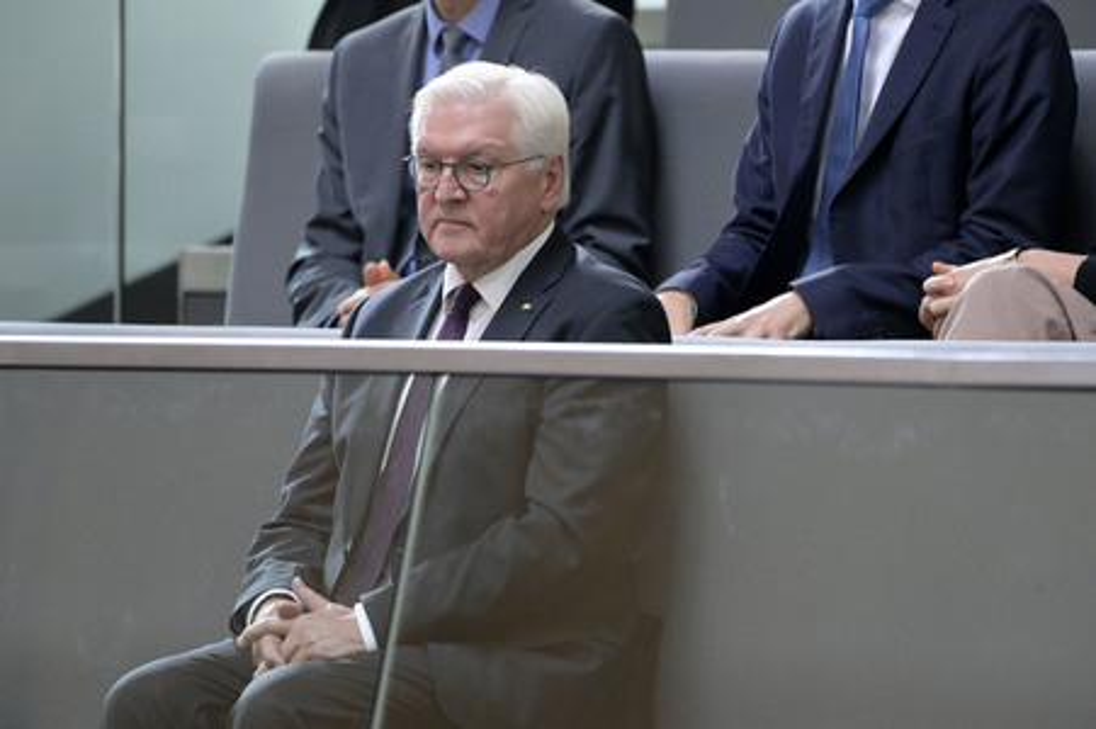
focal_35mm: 500
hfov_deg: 4.1
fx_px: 15211
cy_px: 364
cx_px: 548
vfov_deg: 2.7
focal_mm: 500
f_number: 5.6
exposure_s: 1/250
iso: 8000
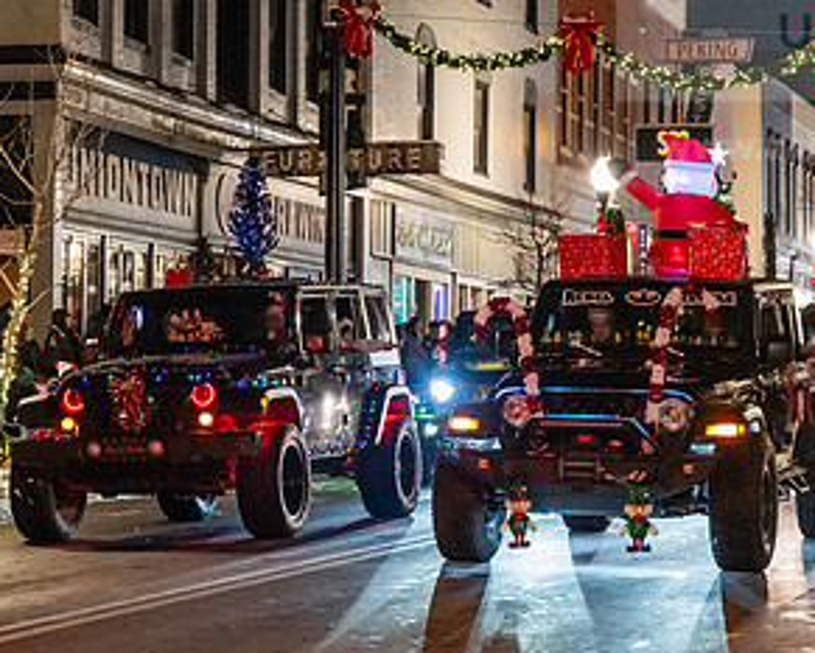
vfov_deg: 11.6
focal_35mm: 133
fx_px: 3209
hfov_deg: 14.5
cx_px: 532
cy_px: 206
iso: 5000
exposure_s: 1/200
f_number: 3.2
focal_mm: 71
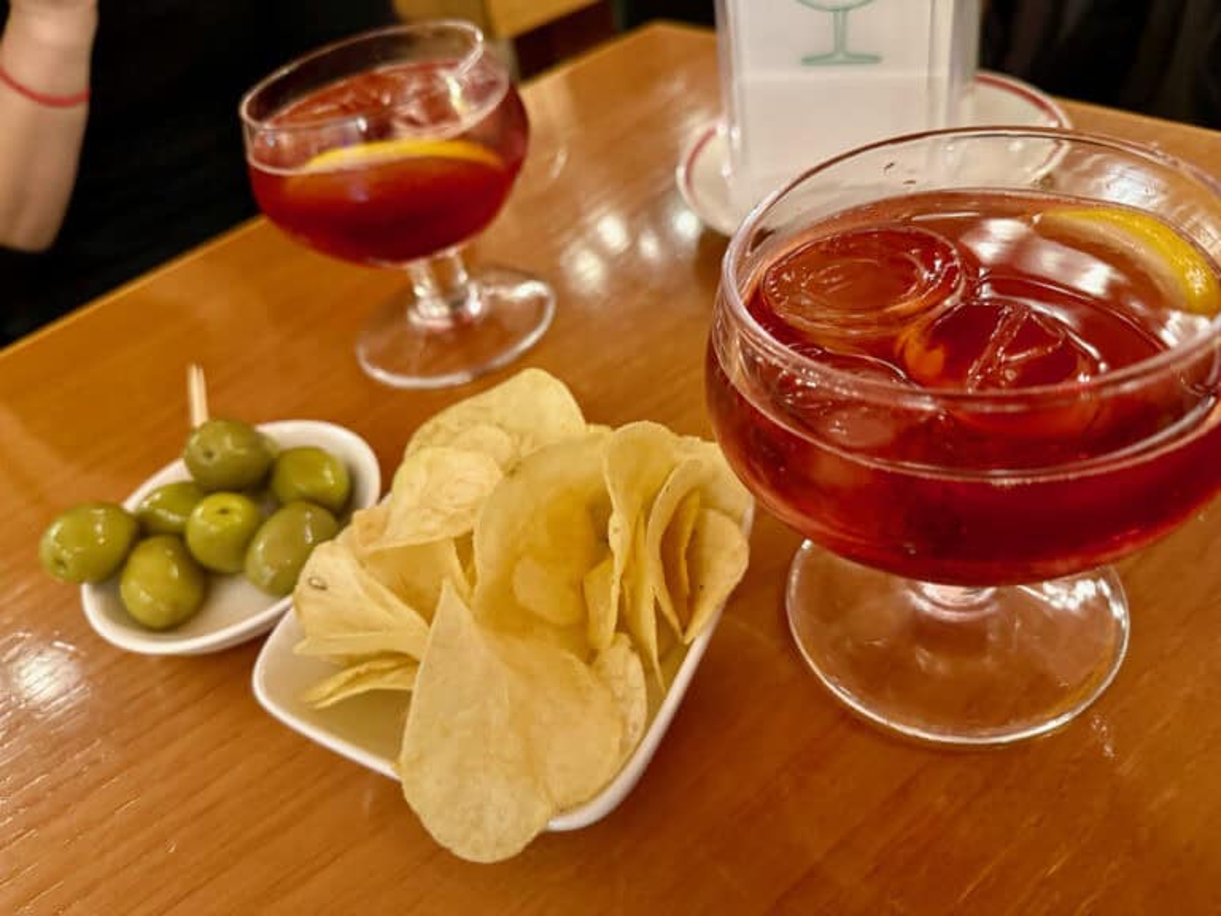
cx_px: 610
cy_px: 458
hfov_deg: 71.6
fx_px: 847
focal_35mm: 24
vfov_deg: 56.8
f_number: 1.8
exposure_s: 1/33
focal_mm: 6.9
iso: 1000
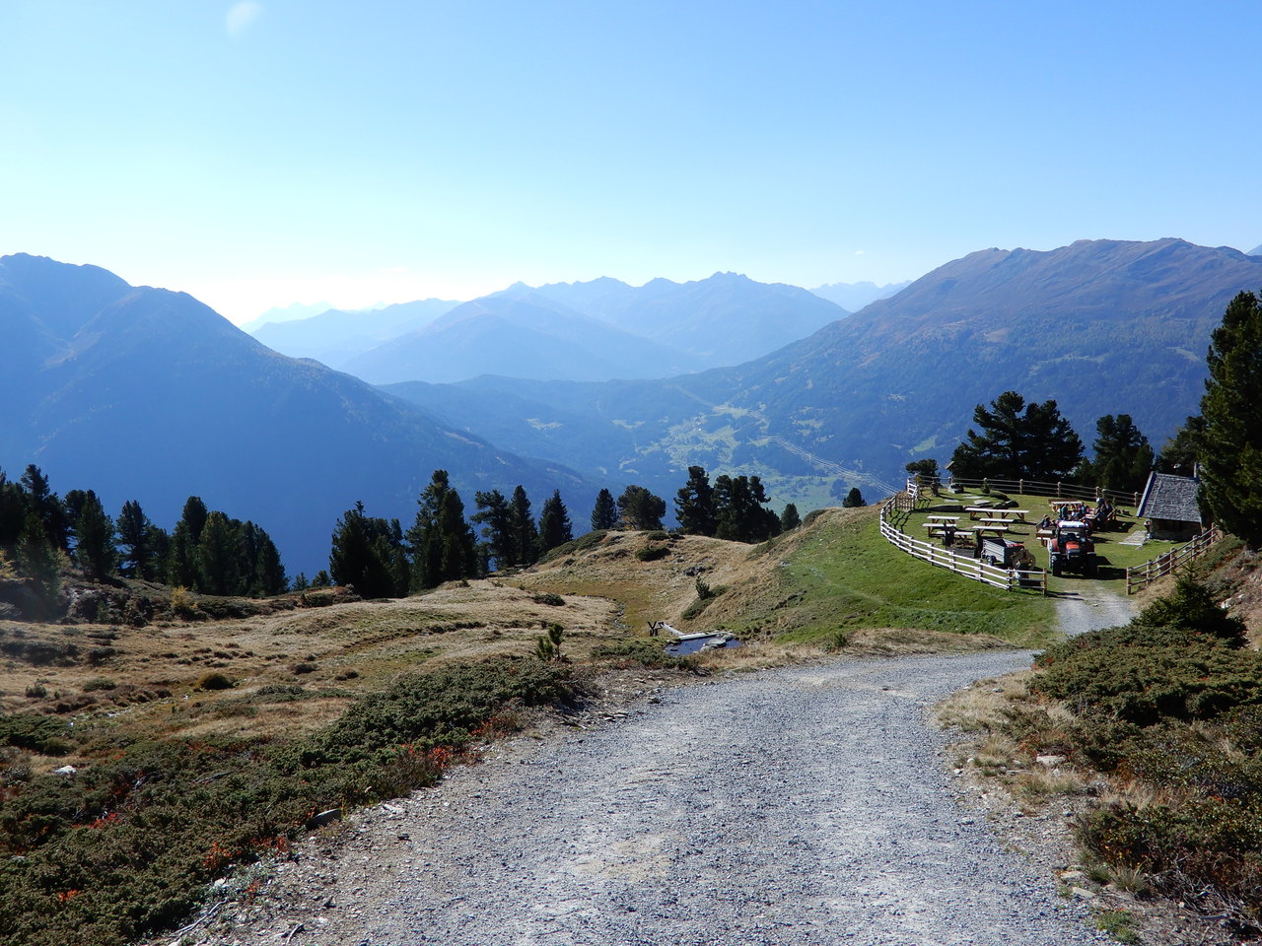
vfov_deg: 46.8
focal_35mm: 30
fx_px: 1094
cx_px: 631
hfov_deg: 60.0
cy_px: 473
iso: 80
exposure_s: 1/800
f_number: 3.5
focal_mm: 5.4
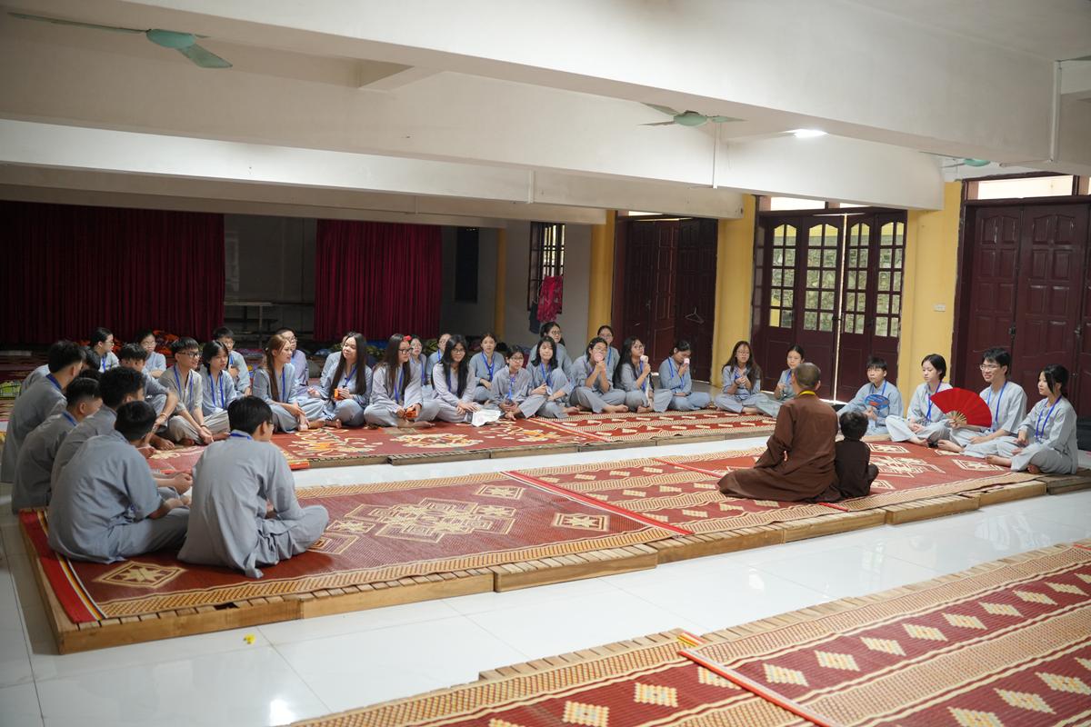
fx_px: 982
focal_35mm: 32
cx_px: 546
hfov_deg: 58.1
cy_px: 364
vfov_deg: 40.6
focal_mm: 32.4
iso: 2000
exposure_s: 1/125
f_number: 2.8
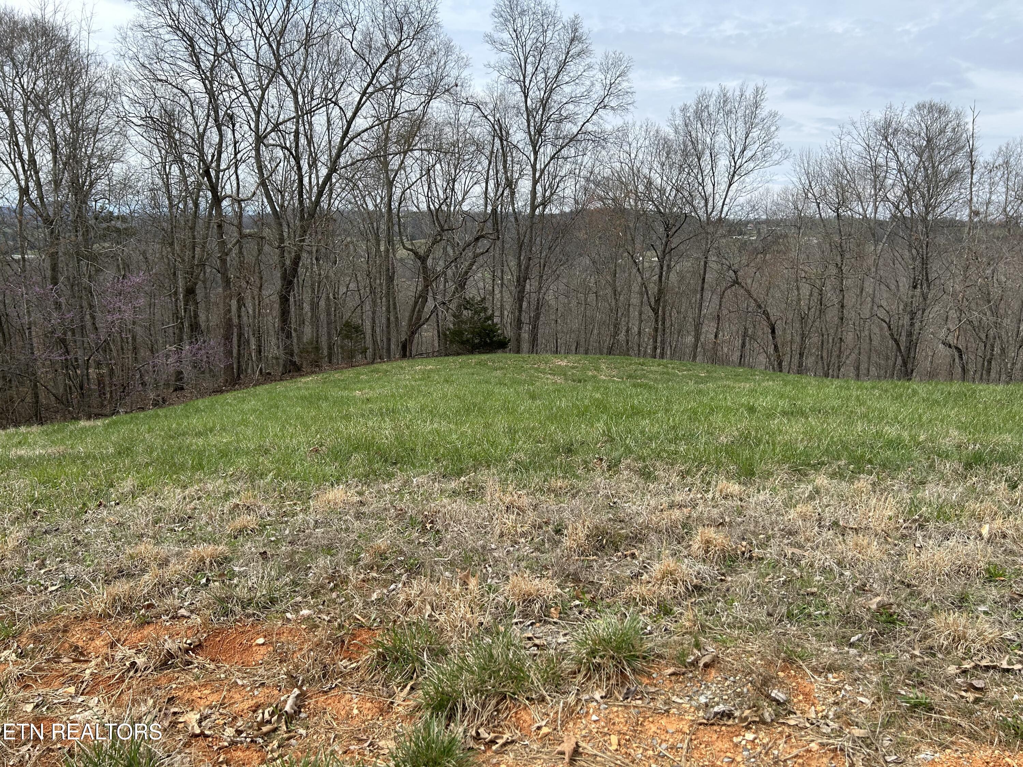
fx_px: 768
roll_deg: -2.2
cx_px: 512
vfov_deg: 53.1
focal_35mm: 26
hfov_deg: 67.3
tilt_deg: -12.5
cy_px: 384
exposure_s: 1/3460
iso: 50
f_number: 1.5
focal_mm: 5.7
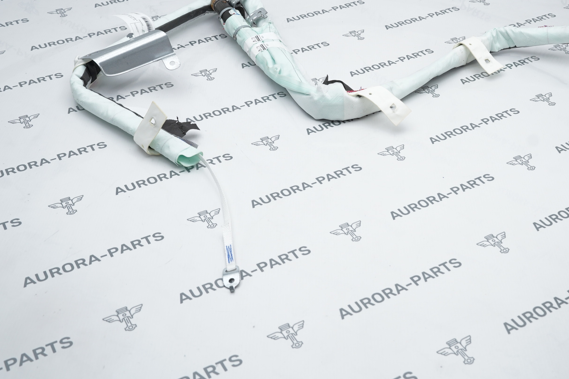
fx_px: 822
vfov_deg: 25.5
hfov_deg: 38.0
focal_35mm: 52
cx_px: 352
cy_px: 74
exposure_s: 1/160
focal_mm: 32
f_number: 6.3
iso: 500
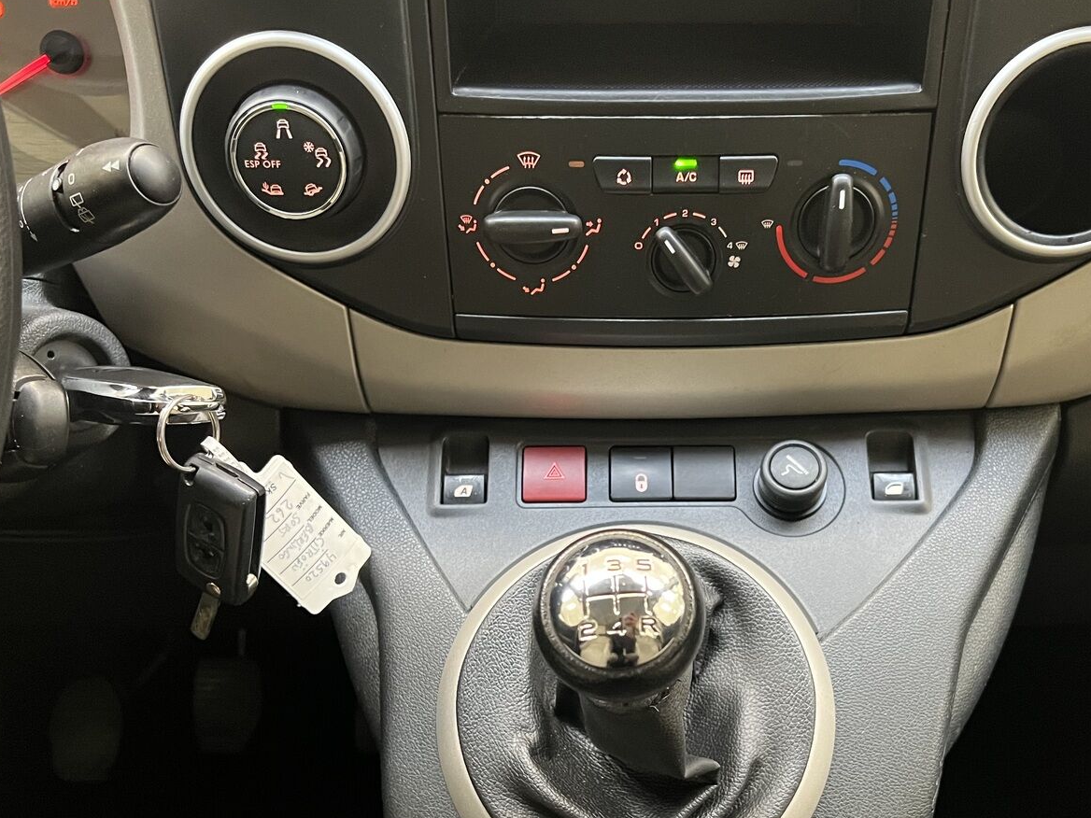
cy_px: 557
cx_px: 620
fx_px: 1198
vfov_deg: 37.2
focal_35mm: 38
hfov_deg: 48.8
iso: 500
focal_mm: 5.7
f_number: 1.5
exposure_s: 1/50
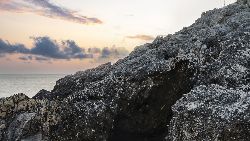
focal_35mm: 38
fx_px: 252
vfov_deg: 28.9
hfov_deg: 52.8
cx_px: 126
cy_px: 146
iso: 100
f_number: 14
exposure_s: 1.6
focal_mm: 24
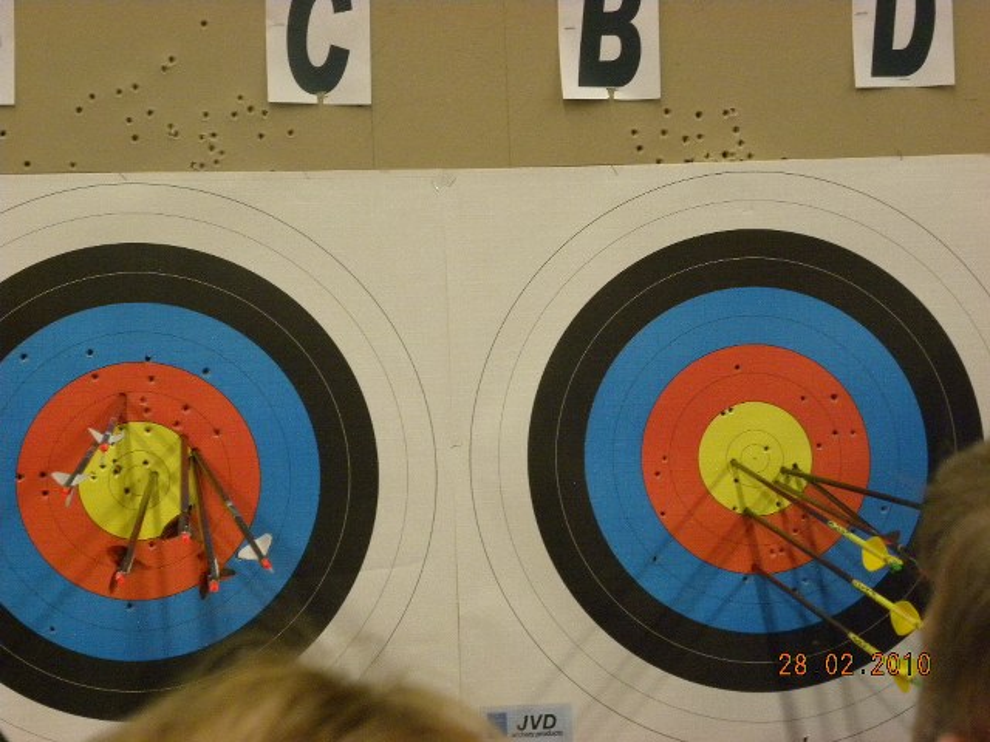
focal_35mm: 105
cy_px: 371
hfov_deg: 18.7
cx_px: 495
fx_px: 3003
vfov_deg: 14.1
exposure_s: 1/37.2
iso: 400
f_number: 4
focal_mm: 18.8
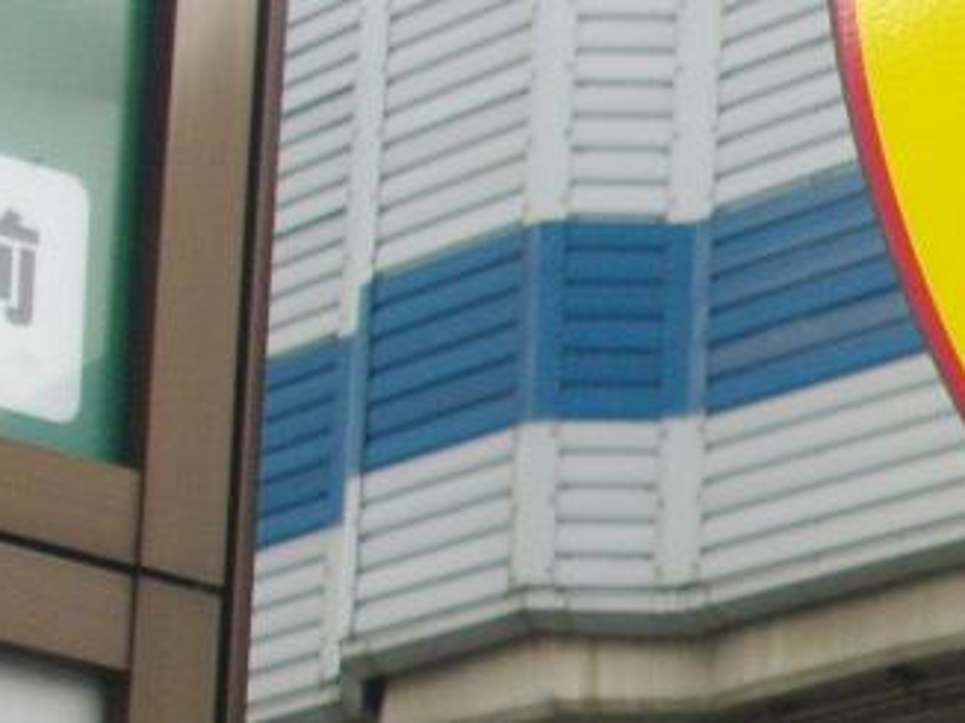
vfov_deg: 8.0
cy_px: 1204
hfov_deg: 10.5
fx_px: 5044
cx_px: 1499
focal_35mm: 181
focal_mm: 6.2
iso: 100
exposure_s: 1/320
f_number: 2.8
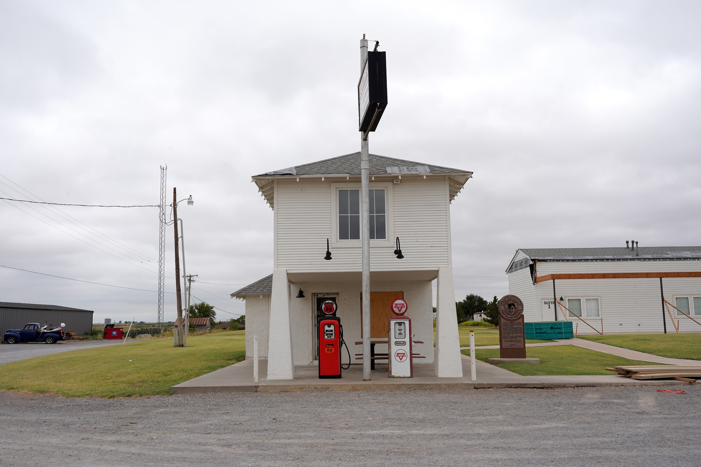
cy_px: 234
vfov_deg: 41.1
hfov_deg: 58.7
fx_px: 623
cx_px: 350
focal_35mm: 32
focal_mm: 32
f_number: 14
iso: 100
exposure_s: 1/100
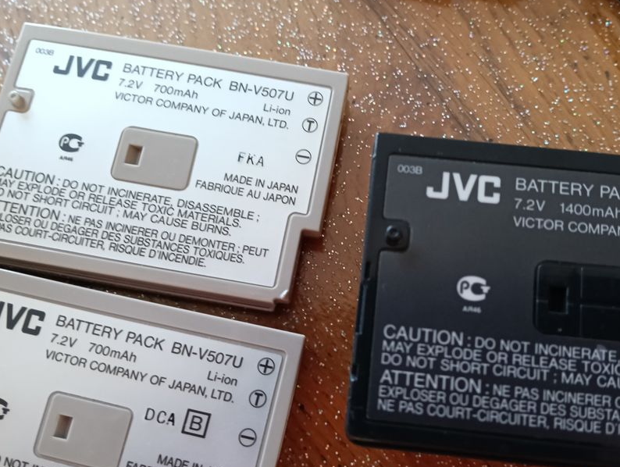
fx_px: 610
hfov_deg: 53.7
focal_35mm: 34
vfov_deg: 41.8
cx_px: 353
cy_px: 259
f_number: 1.8
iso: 400
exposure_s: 1/33.3
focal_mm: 3.98
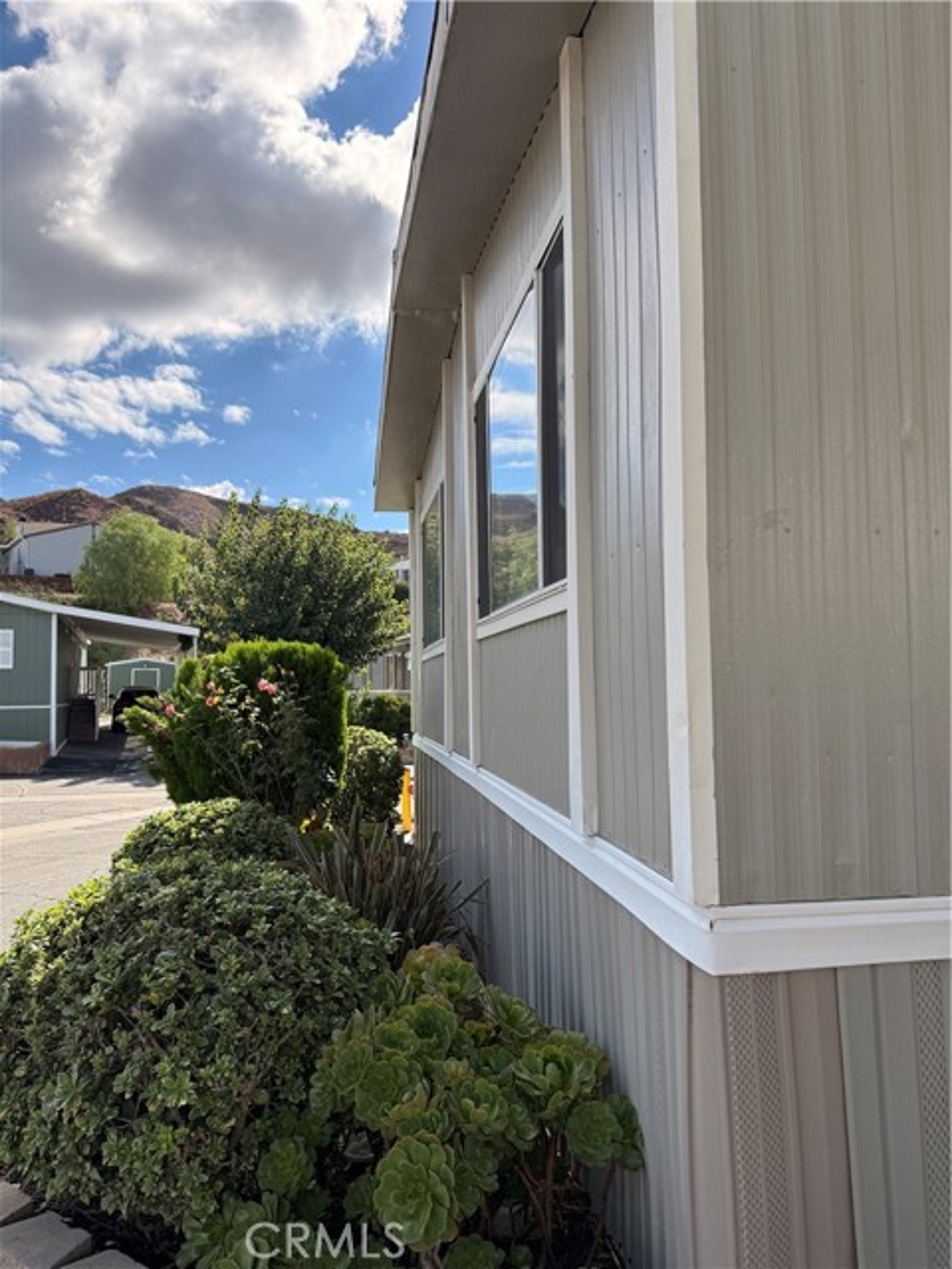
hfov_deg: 56.8
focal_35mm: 24
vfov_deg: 71.6
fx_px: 880
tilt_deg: +3.8
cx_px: 476
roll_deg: +1.7
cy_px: 634
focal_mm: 6.76
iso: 100
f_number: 1.78
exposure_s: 1/4673
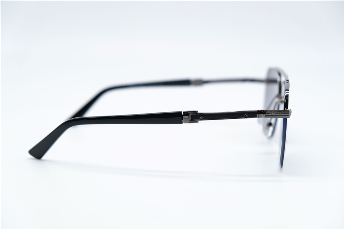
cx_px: 172
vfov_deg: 21.2
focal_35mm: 64
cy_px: 114
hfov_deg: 31.4
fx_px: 611
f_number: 4
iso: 160
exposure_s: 1/170
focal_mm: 42.5
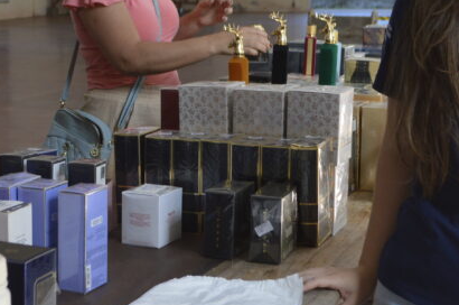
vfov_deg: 15.1
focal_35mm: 90
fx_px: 1146
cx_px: 138
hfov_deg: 22.5
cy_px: 130
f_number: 5.6
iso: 400
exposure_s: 1/125
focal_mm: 24
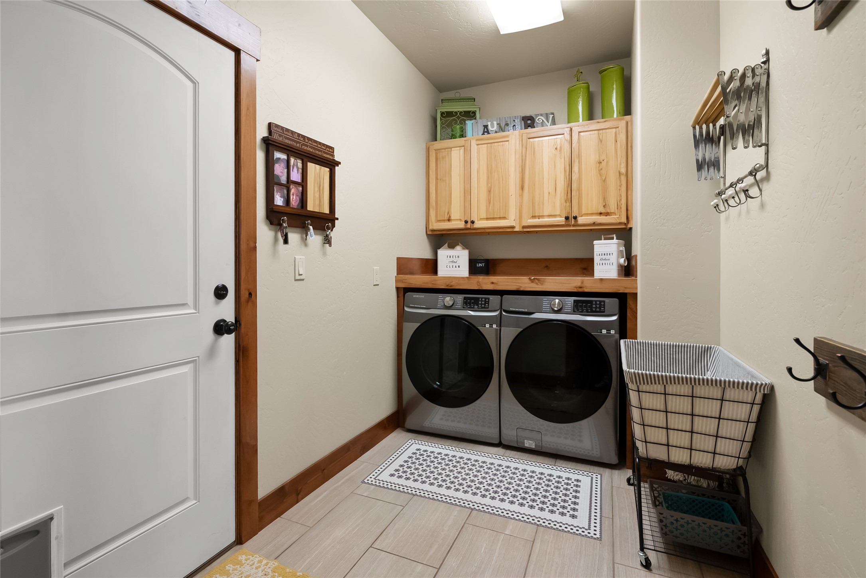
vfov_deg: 73.8
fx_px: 385
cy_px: 289
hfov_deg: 96.7
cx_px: 433
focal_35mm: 16
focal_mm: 16
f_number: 5.6
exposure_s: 1/80
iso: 1600
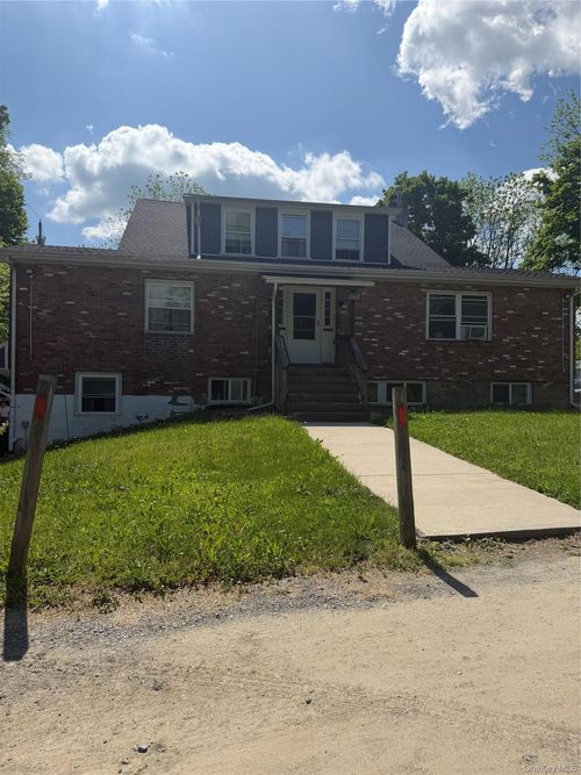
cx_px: 290
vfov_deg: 71.6
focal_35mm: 24
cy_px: 388
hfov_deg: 56.8
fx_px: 537
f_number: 1.78
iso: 80
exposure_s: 1/8130
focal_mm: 6.76
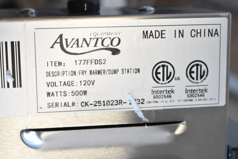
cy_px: 80
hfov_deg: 24.6
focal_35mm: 82
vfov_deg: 16.6
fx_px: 546
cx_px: 119
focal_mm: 55
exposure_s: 1/160
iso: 1600
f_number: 6.3
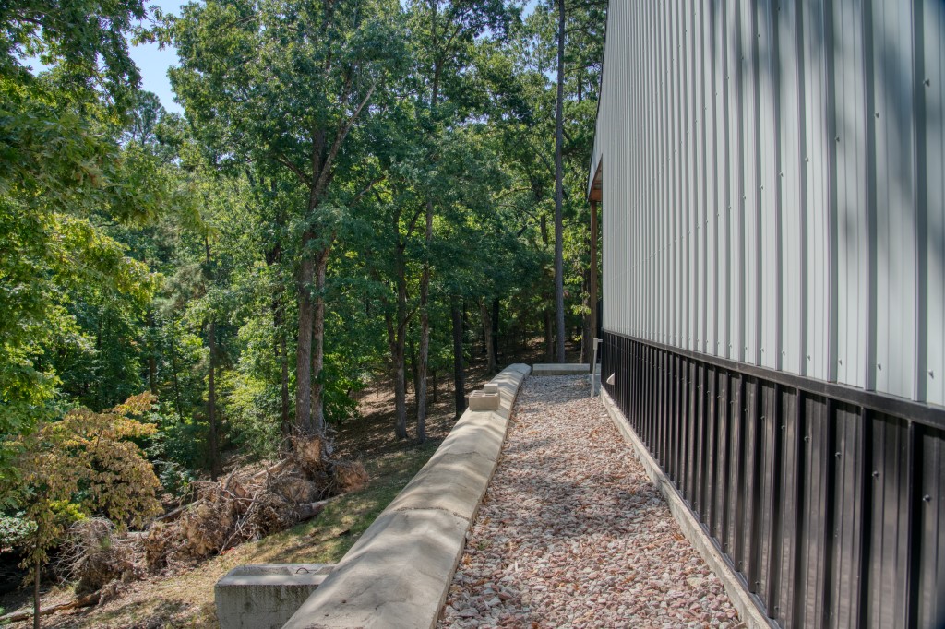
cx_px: 472
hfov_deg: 73.8
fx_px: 630
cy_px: 314
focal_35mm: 24
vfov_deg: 53.1
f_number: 6.3
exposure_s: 1/160
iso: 100
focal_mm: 24
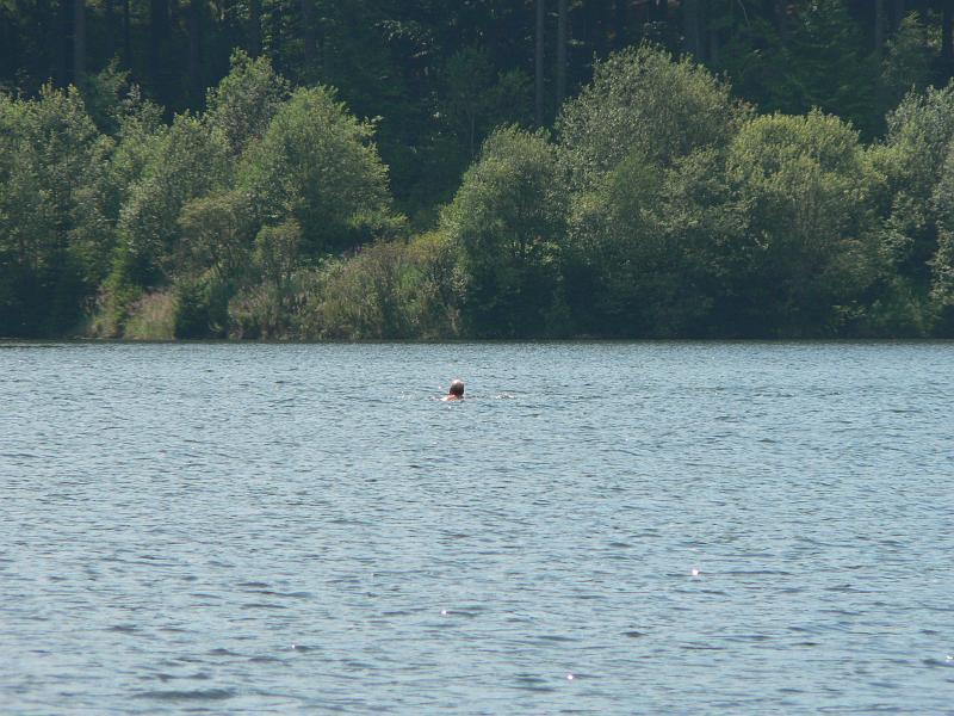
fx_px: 11906
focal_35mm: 432
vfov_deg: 3.4
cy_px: 358
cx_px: 477
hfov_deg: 4.6
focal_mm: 72
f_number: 5
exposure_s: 1/400
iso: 80
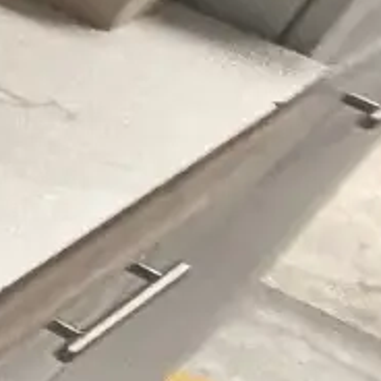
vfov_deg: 13.4
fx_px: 1606
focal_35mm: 129
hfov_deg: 8.0
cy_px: 342
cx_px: -1153
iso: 320
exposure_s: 1/77
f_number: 2.2
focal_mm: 2.22
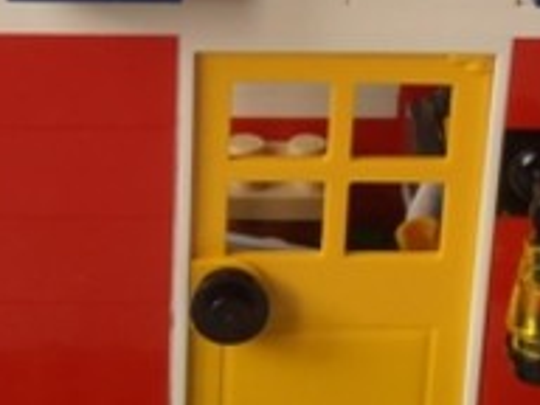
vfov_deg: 8.6
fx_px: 2699
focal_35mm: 173
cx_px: 242
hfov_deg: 11.4
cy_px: 260
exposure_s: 1/40
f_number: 3.9
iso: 80
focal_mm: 6.61
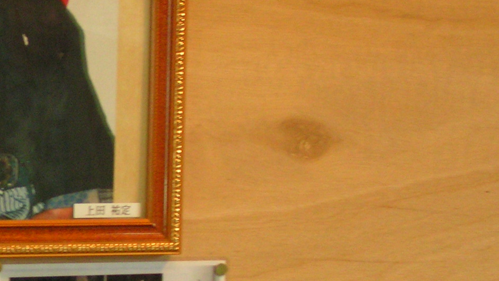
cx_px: -25
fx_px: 1786
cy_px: 219
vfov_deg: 9.0
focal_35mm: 135
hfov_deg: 15.5
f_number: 3.2
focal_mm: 8.7
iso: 200
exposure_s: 1/30
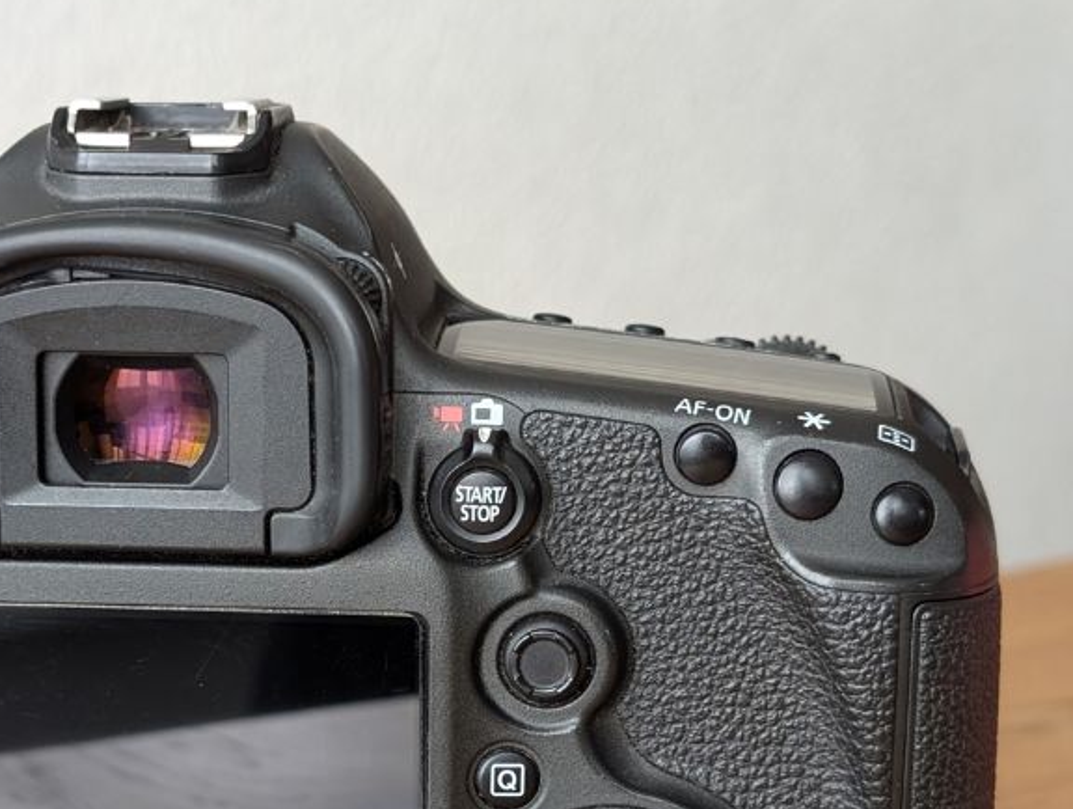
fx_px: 2639
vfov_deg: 17.3
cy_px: 616
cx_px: 306
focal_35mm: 85
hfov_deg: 22.8
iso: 215
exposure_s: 1/87
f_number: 1.68
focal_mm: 6.9
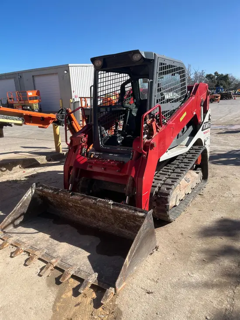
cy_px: 160
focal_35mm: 26
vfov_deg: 67.3
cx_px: 120
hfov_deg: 53.1
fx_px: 240
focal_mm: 5.1
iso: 50
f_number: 1.6
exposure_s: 1/2513
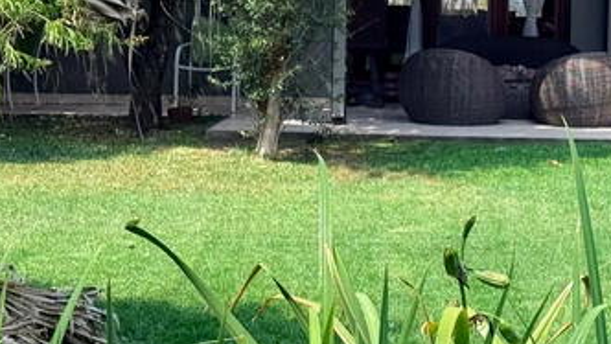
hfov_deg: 16.6
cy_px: 35
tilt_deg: -1.3
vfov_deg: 9.6
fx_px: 2042
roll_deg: -1.4
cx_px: 635
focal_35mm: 126
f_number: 1.78
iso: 64
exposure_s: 1/1931
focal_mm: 6.76
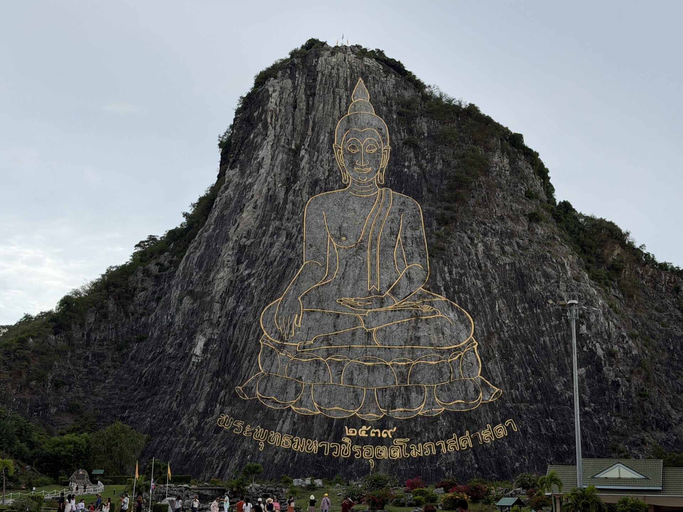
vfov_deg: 30.3
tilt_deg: +13.9
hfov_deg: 39.7
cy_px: 256
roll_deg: -1.1
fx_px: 947
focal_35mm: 48
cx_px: 342
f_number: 1.78
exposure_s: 1/962
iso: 100
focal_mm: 6.76
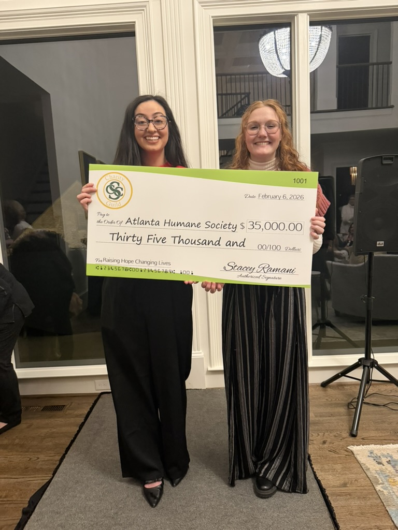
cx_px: 199
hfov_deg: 56.8
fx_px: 368
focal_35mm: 24
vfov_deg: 71.6
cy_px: 265
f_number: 1.78
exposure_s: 1/60
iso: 640
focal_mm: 6.76
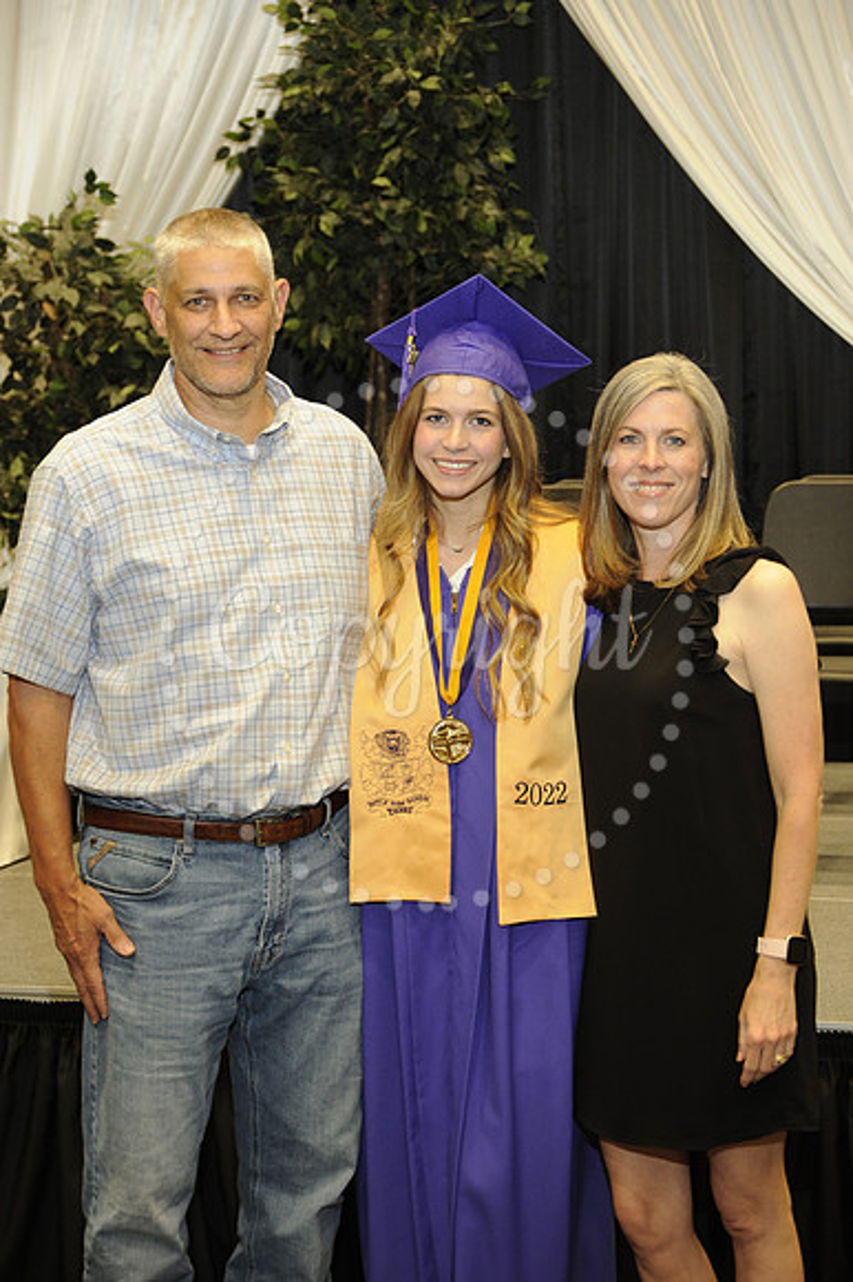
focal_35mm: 80
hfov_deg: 17.0
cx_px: 426
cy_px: 641
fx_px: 2847
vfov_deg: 25.4
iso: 1250
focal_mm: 80
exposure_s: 1/60
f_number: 5.6
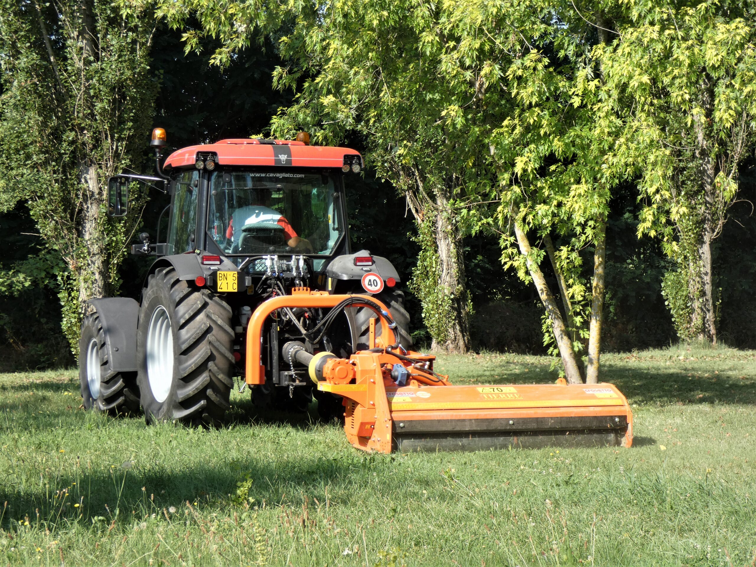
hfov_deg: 16.8
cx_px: 378
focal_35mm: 117
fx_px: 2555
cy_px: 284
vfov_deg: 12.7
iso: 100
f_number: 5.1
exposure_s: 1/250
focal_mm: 21
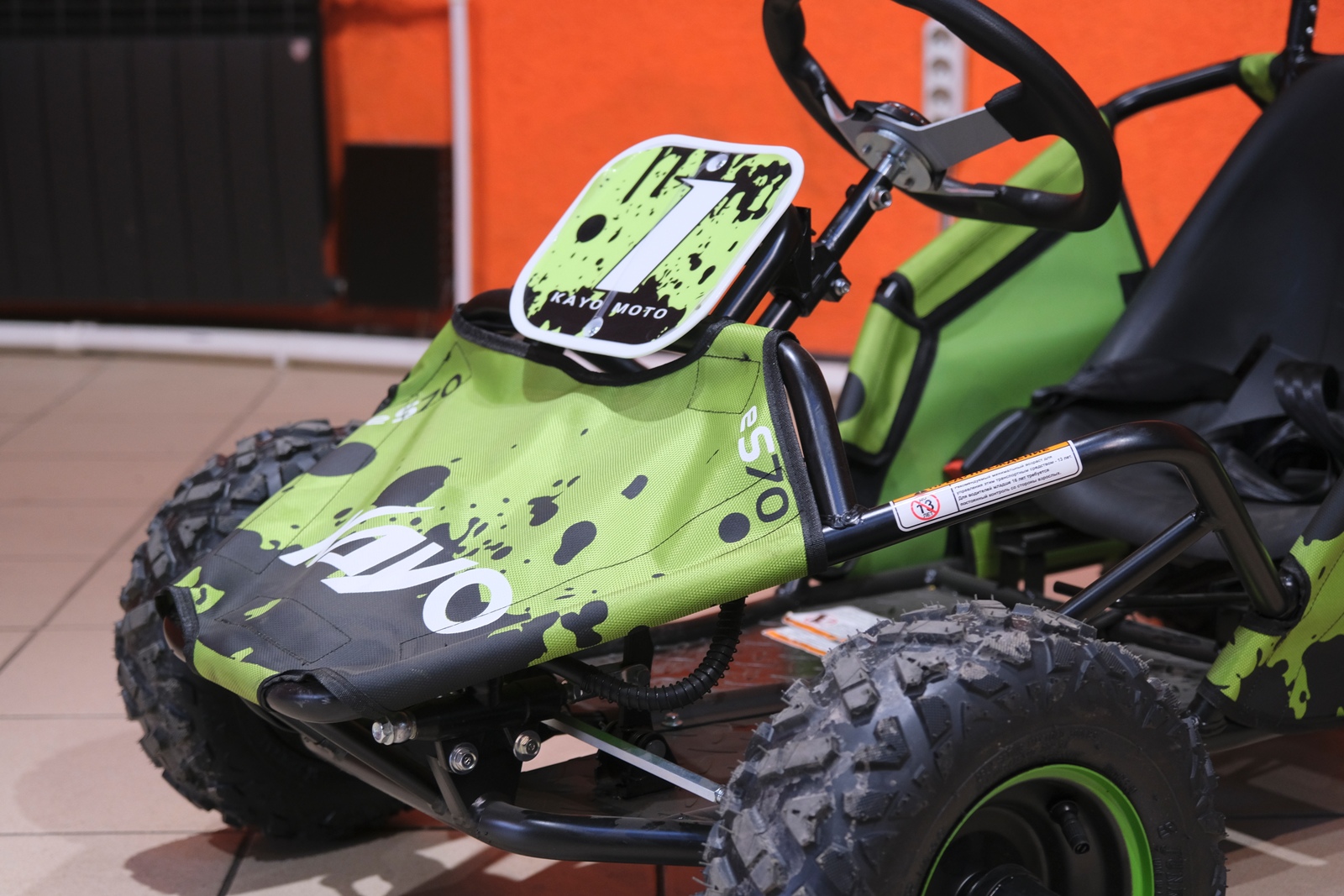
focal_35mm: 59
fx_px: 2203
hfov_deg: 33.9
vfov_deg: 23.0
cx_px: 672
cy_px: 448
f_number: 4
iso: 1000
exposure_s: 1/100
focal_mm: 39.3
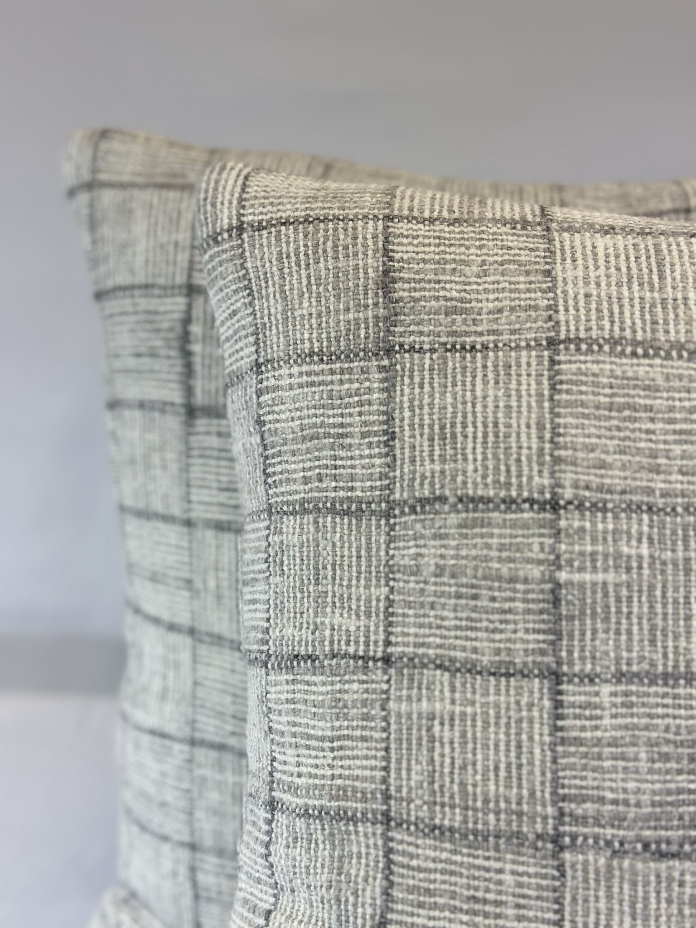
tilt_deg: -14.4
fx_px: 1287
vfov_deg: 39.7
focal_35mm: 48
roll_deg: -1.3
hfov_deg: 30.3
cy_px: 464
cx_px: 348
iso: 64
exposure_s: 1/151
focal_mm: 6.86
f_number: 1.78
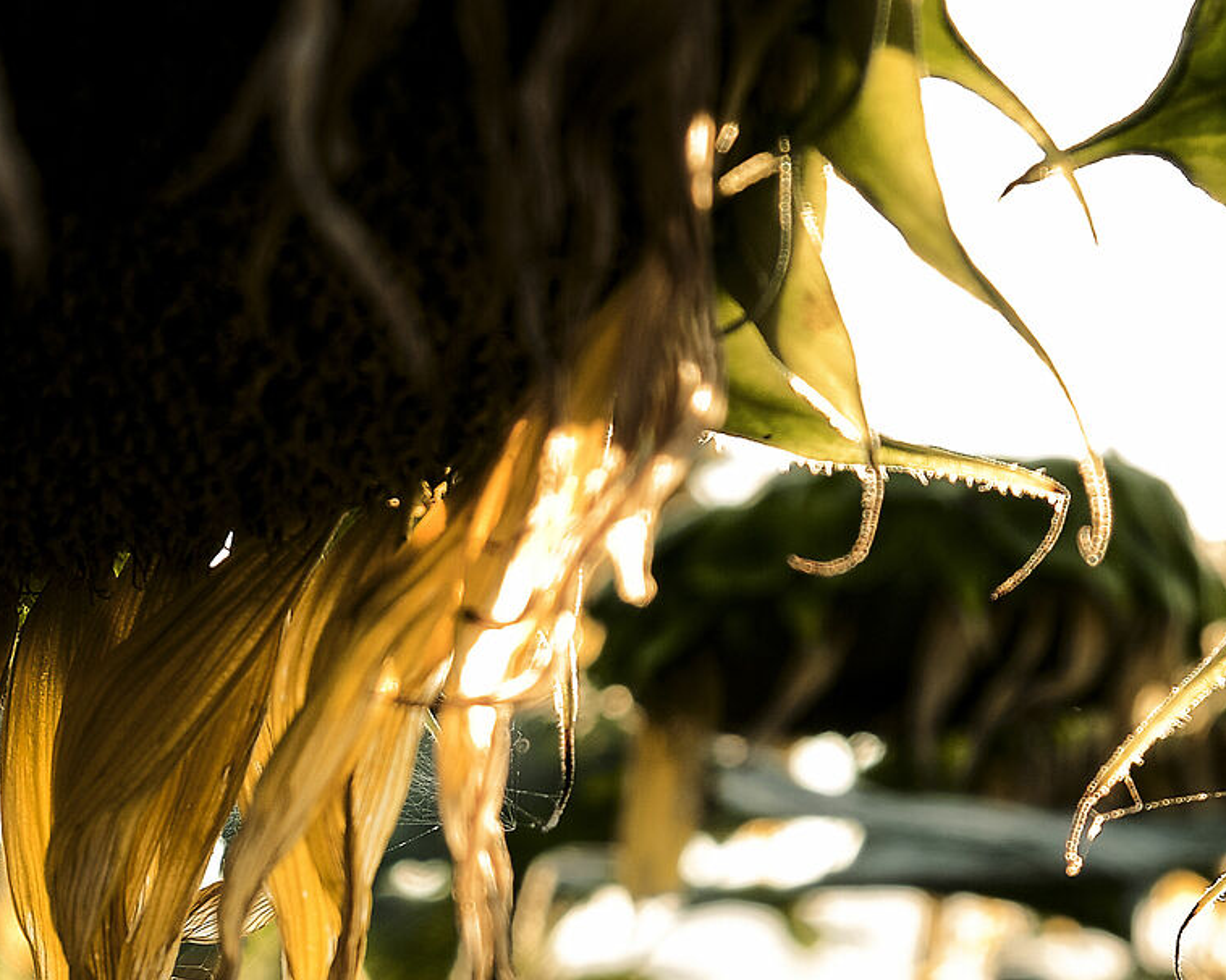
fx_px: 3881
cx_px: 212
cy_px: 993
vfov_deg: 14.2
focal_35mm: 107
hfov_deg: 17.8
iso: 125
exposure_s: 1/125
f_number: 5.6
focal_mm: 24.3
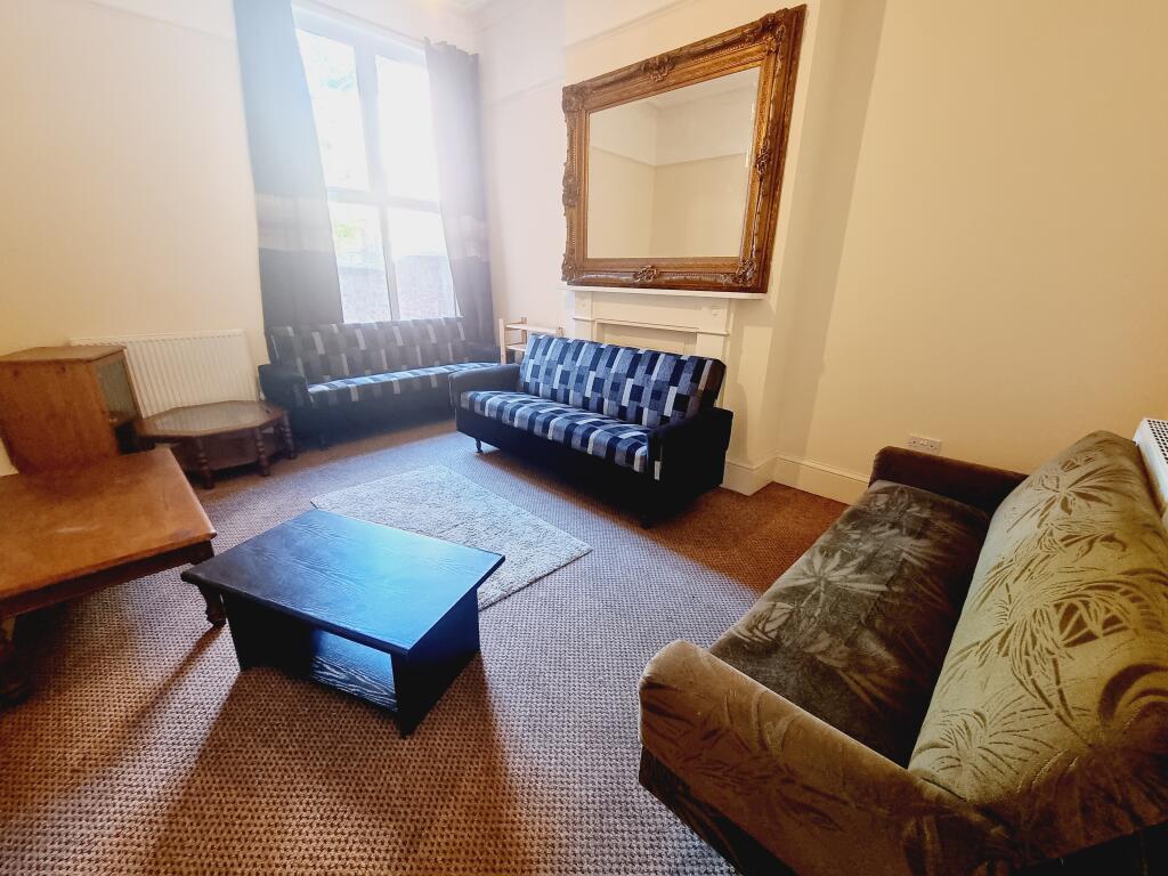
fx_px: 439
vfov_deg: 89.9
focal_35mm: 13
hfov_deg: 106.2
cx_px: 584
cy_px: 438
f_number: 2.2
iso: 400
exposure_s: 1/33
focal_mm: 2.2
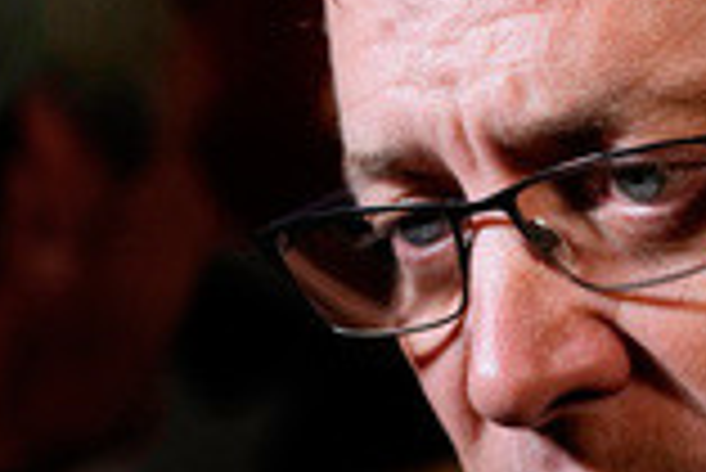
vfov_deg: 4.8
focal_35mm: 287
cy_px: 272
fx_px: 5633
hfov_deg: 7.1
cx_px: 989
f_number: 4
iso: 3200
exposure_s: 1/400
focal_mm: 88
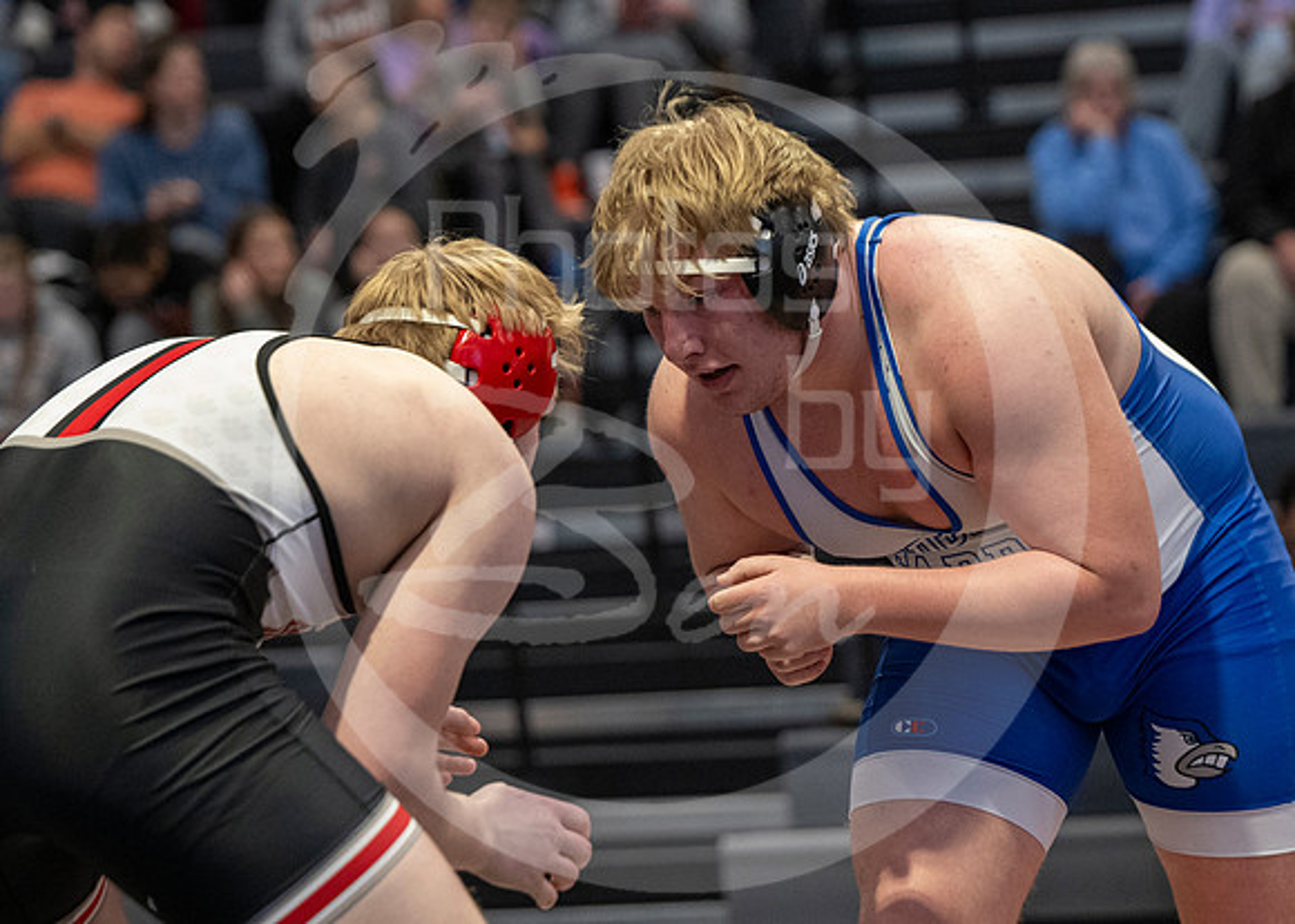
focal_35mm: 195
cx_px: 735
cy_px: 681
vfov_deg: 7.4
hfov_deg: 10.3
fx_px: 7183
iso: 3200
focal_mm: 104
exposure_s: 1/1000
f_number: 2.8
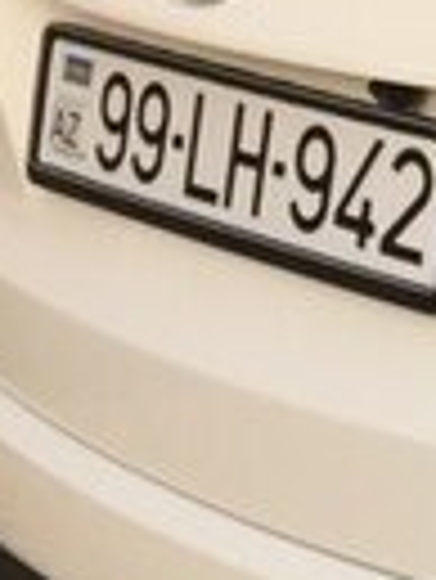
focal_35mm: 148
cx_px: 1250
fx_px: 2481
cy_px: 169
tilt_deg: -14.8
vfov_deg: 13.3
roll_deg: +1.4
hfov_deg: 8.6
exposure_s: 1/100
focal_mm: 4.15
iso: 32
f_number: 2.2
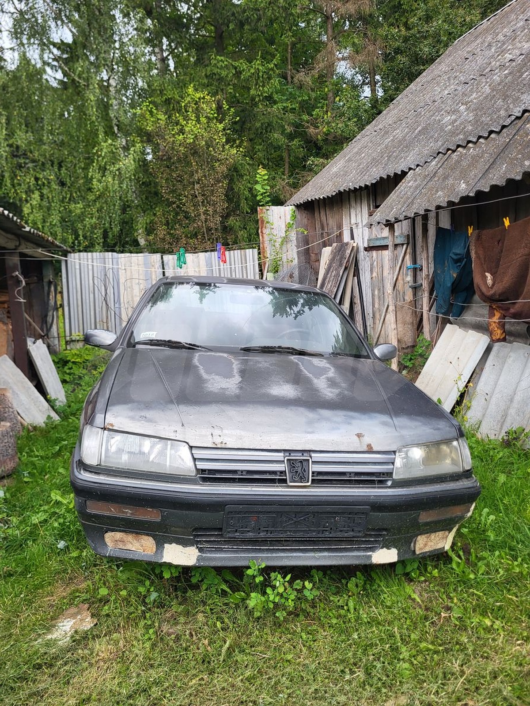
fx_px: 531
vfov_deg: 67.3
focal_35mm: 26
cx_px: 265
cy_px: 353
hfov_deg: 53.1
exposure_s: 1/100
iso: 125
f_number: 1.8
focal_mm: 5.4
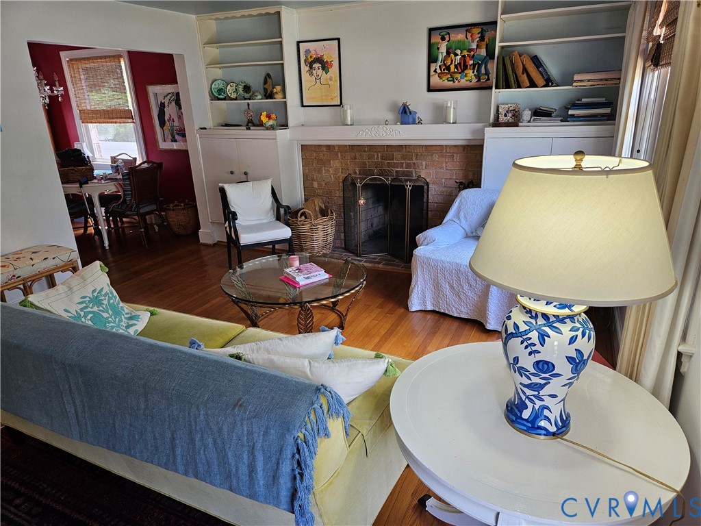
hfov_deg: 73.9
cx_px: 350
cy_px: 263
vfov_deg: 58.9
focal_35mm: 23
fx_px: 466
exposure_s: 1/120
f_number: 1.8
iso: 100
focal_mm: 5.4
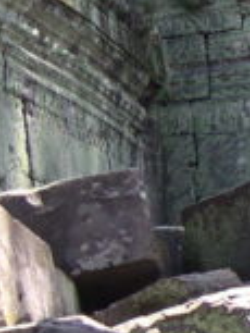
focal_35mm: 191
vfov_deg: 10.3
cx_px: 602
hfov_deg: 7.3
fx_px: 1837
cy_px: 222
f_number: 2.8
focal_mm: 6
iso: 50
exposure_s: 1/60
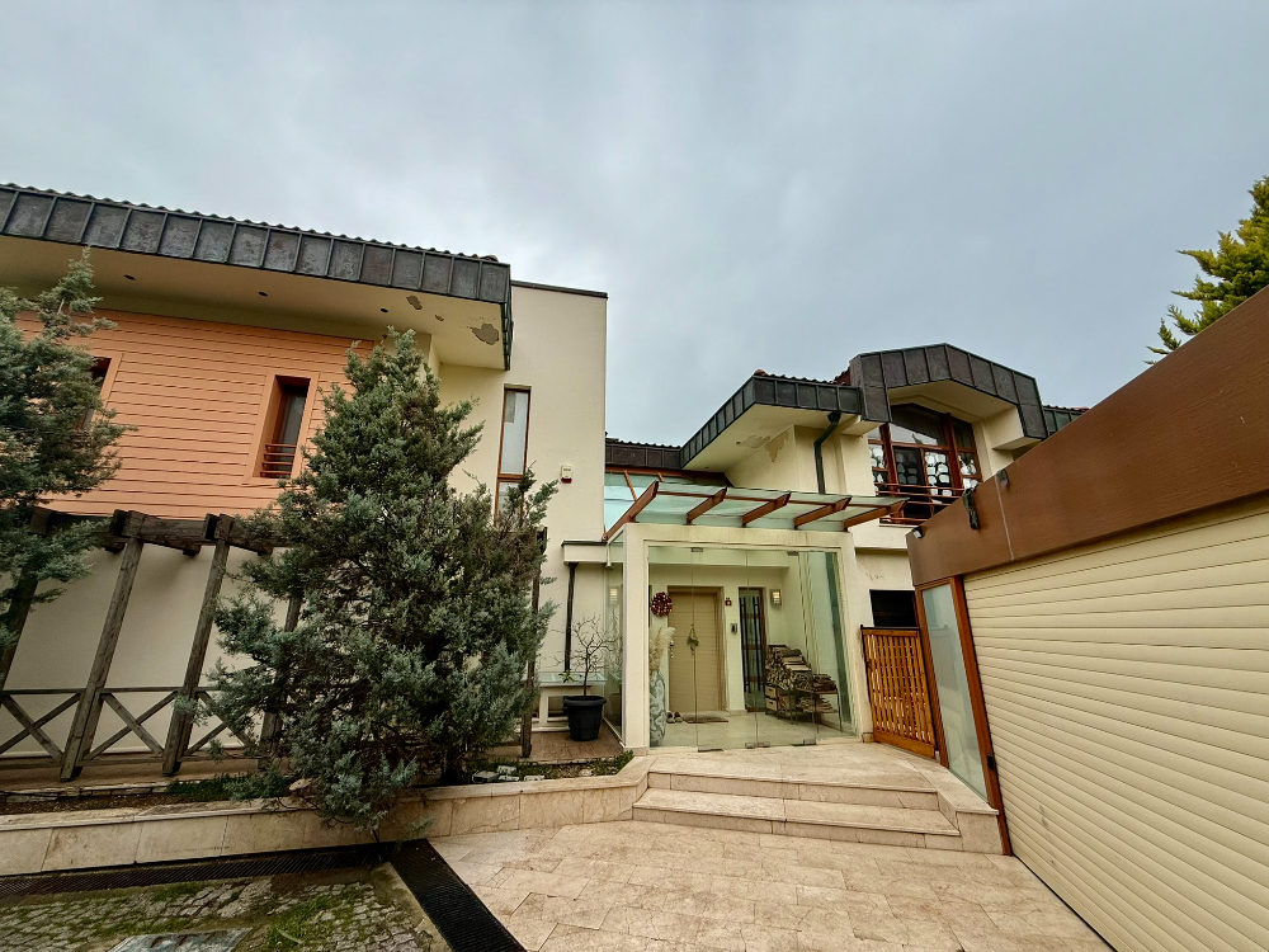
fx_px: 513
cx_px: 634
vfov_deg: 85.7
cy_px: 476
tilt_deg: +17.4
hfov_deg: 102.1
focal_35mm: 14
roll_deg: -0.1
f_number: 2.2
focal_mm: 2.22
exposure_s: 1/490
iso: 50
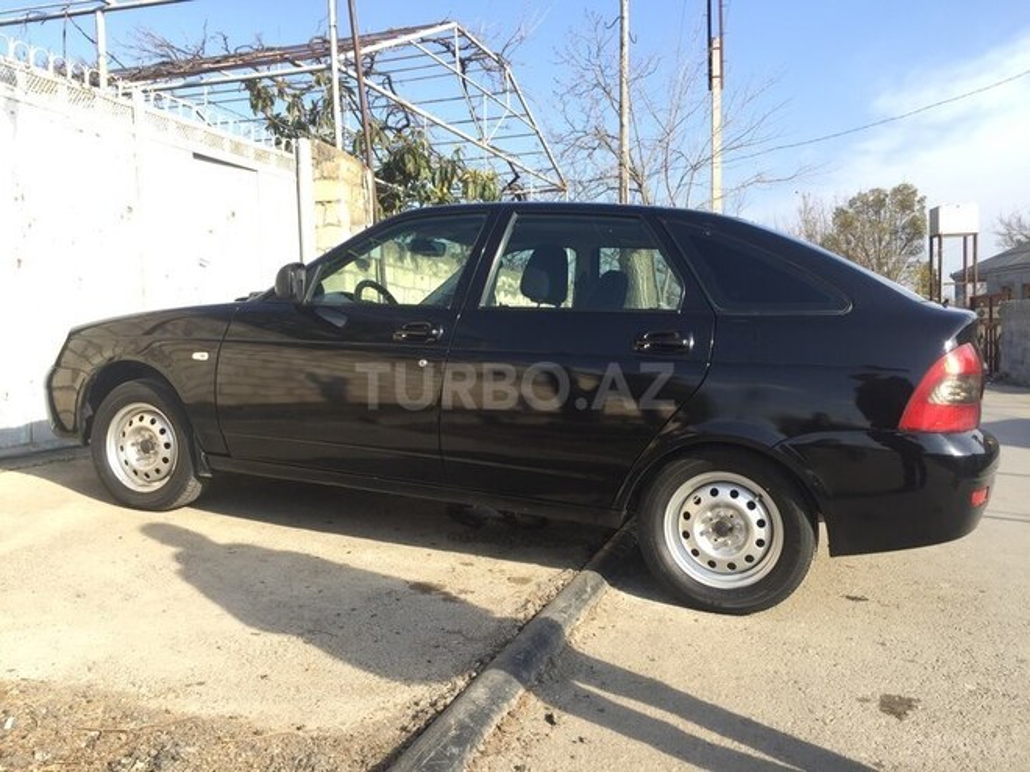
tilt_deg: -2.7
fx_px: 863
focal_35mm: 29
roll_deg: +1.7
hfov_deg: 61.7
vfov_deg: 48.2
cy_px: 386
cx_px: 515
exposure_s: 1/527
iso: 32
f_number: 2.2
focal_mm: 4.15
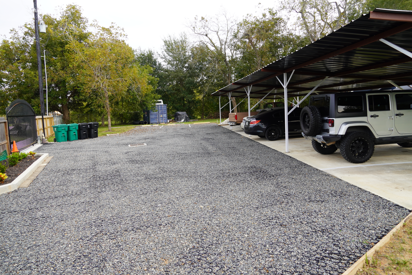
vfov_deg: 47.9
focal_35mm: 27
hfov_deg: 67.4
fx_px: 309
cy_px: 138
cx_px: 206
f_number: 5
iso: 100
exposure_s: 1/125
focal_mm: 18
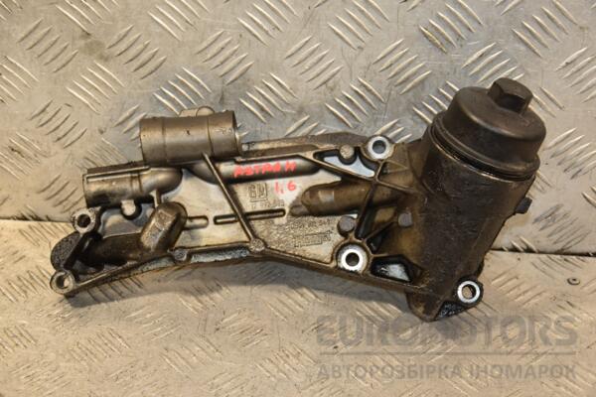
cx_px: 298
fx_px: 1440
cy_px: 198
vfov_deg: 15.7
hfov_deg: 23.4
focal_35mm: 87
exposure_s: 1/125
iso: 800
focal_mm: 58
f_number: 5
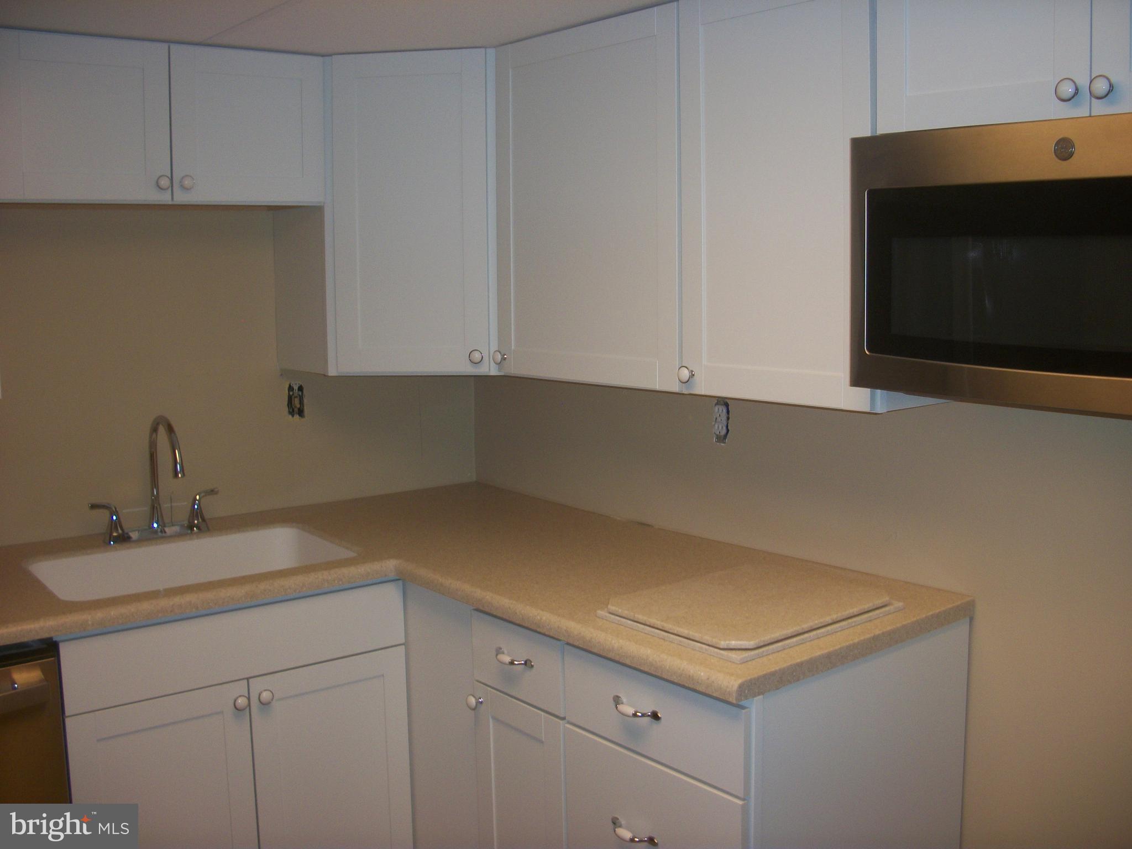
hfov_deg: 52.6
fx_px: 1145
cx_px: 566
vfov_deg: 40.7
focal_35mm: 35
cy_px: 424
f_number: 3.1
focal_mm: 6.3
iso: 80
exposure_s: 1/60
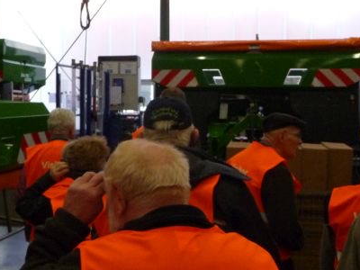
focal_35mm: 56
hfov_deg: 34.3
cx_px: 160
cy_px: 108
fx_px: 582
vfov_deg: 26.1
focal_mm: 4.7
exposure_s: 1/125
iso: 400
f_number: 3.3
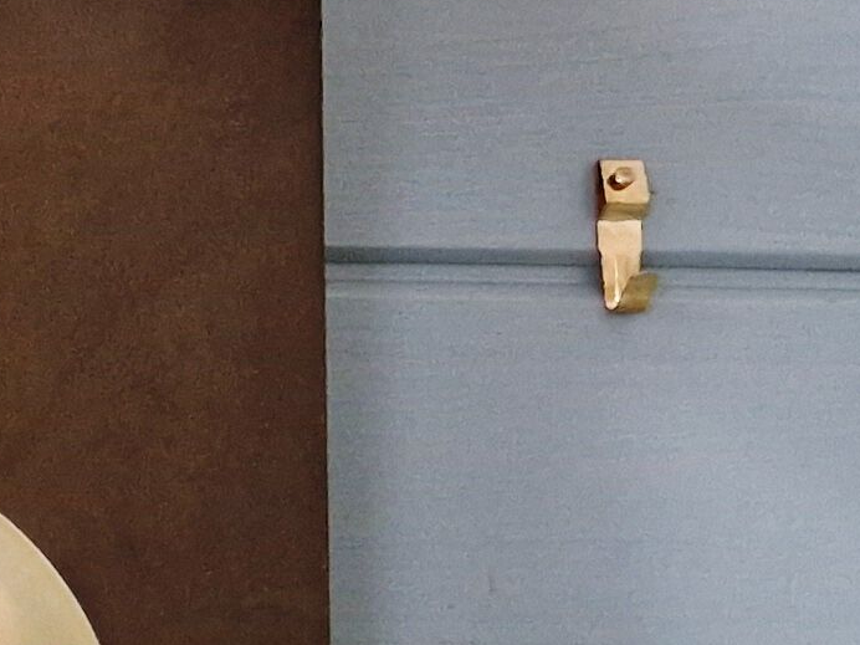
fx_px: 3304
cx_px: -794
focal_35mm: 133
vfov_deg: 11.1
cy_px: 235
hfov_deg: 13.1
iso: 640
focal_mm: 5.4
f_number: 1.8
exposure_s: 1/33
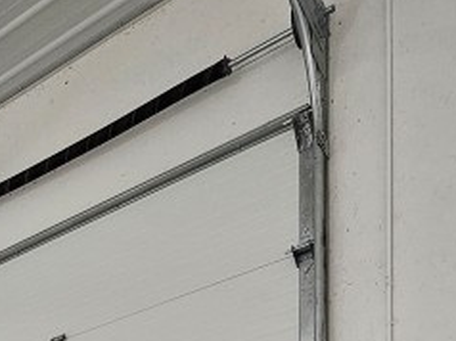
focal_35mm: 56
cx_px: -54
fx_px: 737
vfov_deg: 17.7
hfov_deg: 30.5
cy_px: 692
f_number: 2.2
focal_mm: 2.2
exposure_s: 1/60
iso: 80
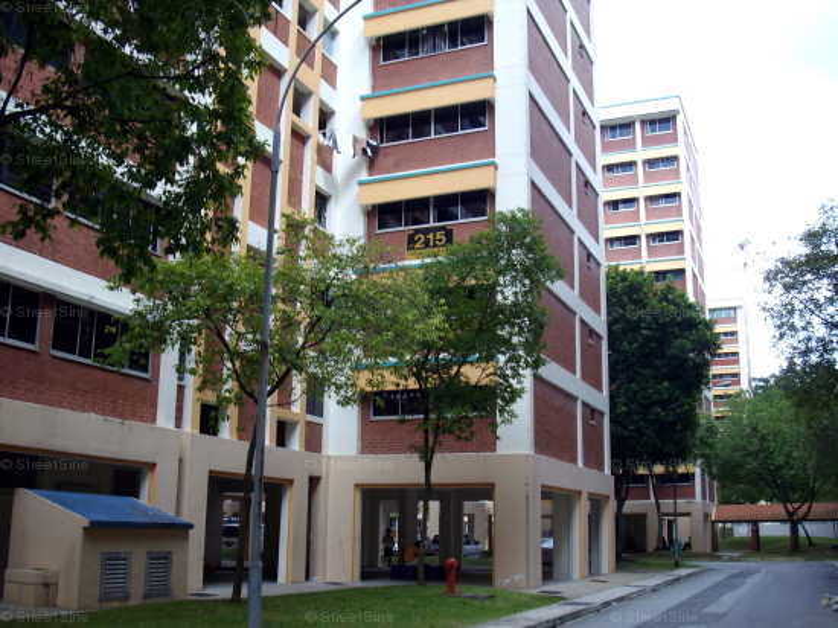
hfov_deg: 50.2
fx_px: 895
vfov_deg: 38.6
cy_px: 314
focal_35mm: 37
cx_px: 419
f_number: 2.8
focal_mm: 6.2
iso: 80
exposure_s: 1/200
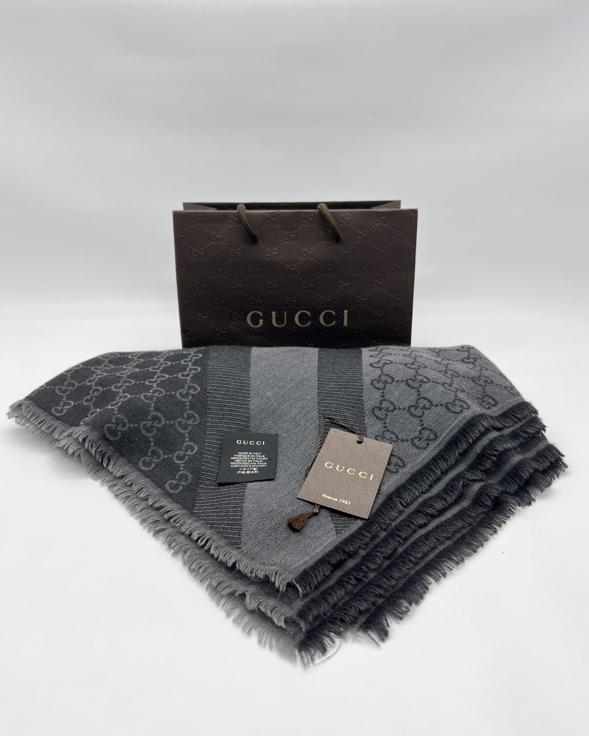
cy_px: 397
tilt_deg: -22.7
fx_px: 610
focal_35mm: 28
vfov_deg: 62.1
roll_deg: +0.2
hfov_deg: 51.5
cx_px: 299
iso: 32
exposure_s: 1/118
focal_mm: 5.7
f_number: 1.5
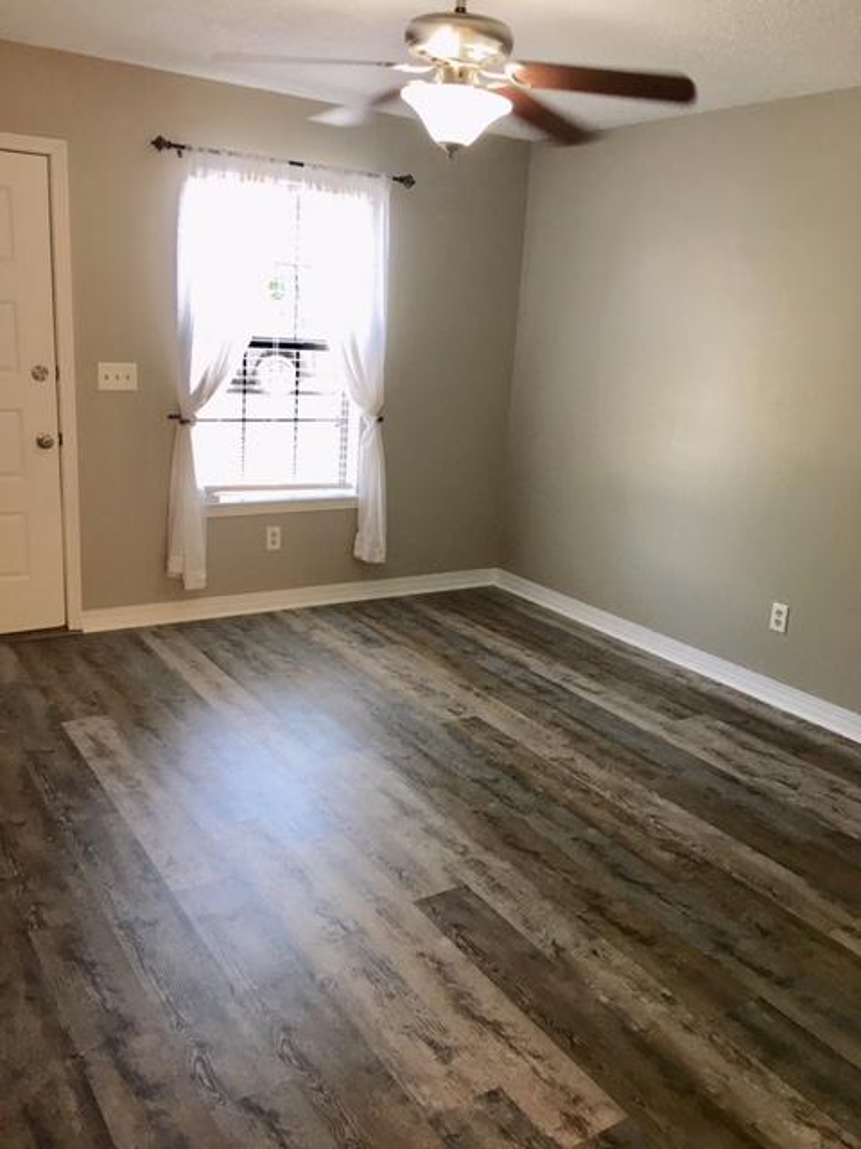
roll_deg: -4.8
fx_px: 962
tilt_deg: -14.2
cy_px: 574
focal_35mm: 29
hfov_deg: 48.2
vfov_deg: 61.7
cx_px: 430
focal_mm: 4.15
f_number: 2.2
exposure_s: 1/15
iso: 25
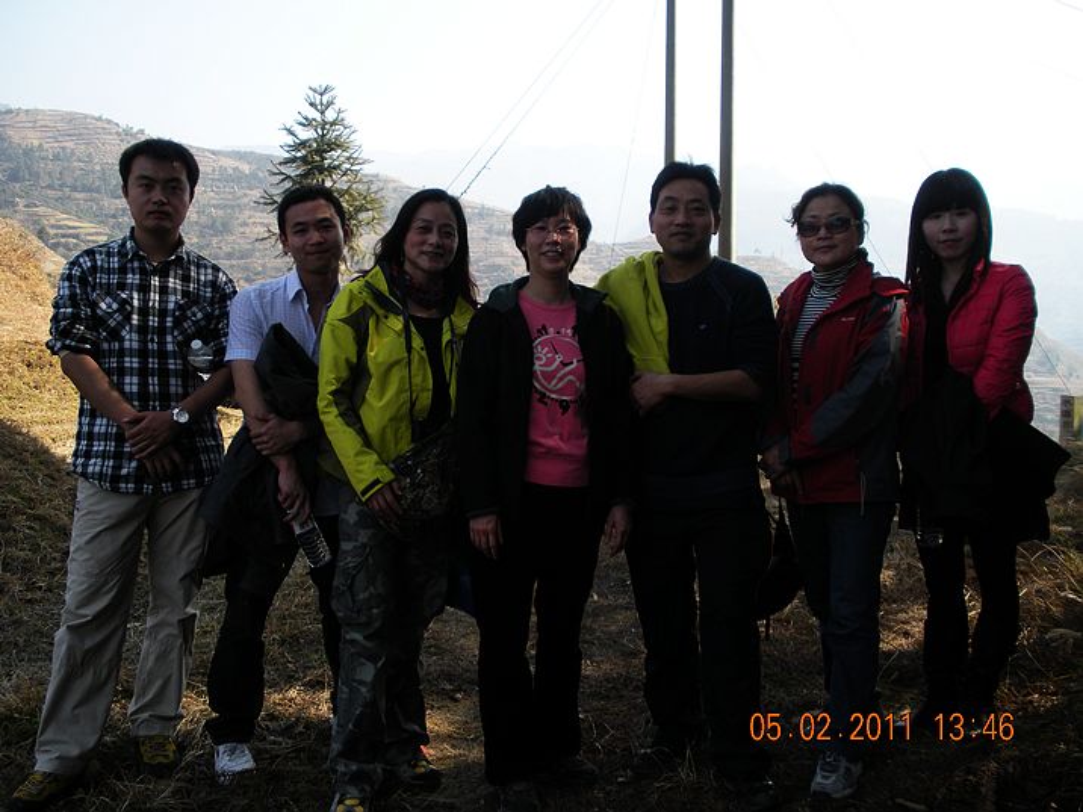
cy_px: 406
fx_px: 1126
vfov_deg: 39.7
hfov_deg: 51.4
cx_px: 542
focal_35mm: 36
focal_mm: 6.3
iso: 64
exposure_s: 1/230
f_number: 3.5
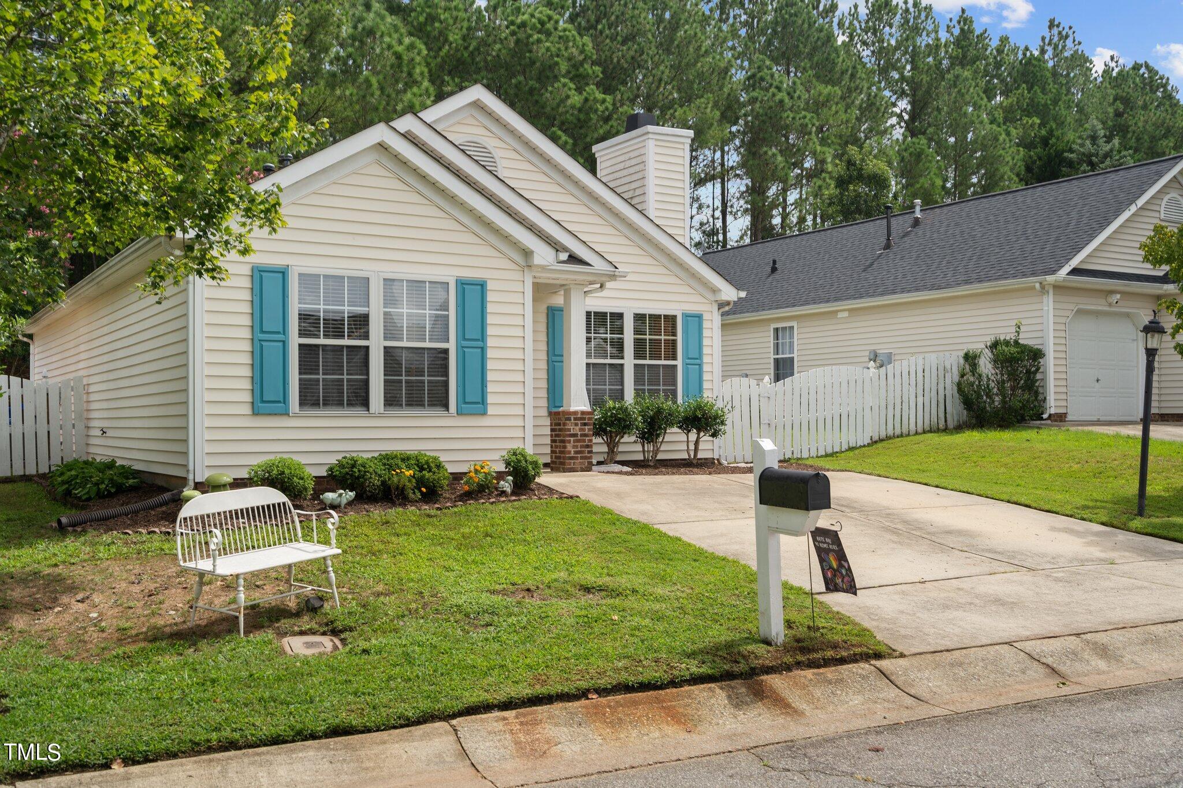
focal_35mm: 35
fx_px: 1150
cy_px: 394
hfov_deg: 54.4
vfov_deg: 37.8
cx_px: 592
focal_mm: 35
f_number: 5.6
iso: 100
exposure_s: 1/90
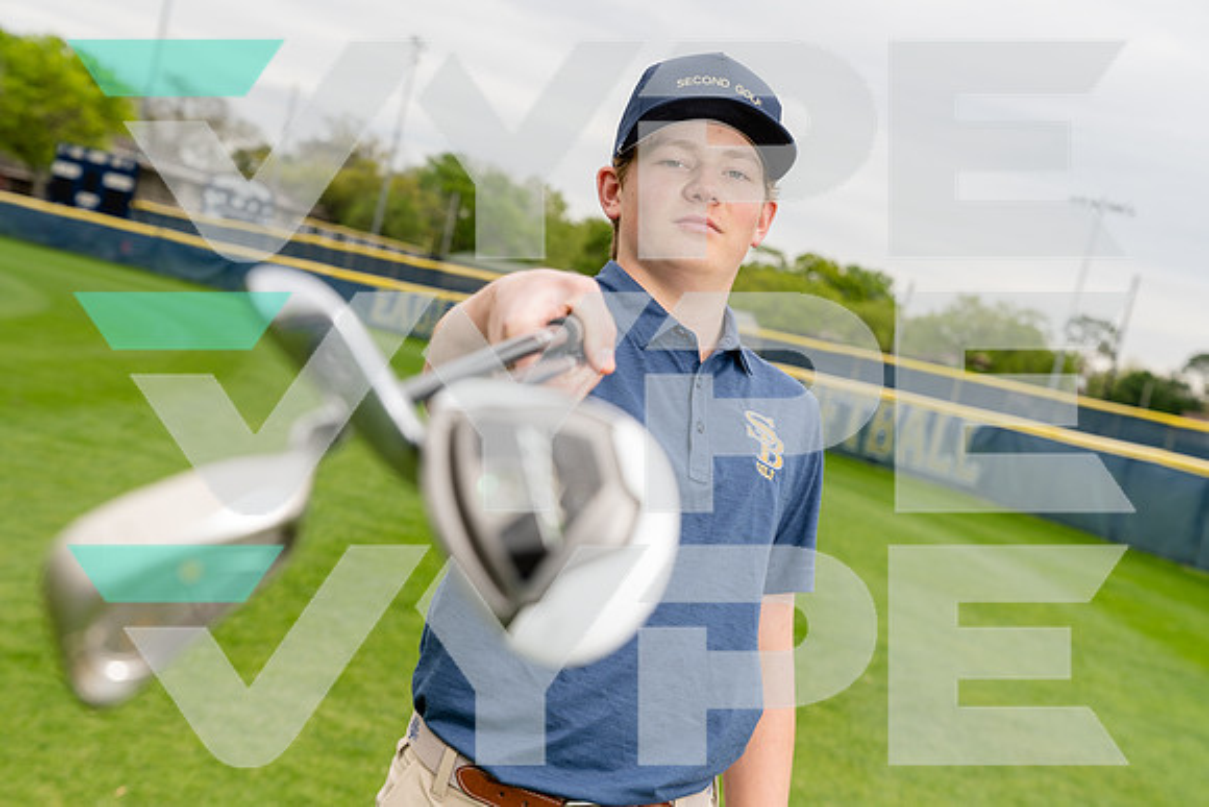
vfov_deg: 23.8
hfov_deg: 35.0
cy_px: 404
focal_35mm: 57
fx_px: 1915
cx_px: 604
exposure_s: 1/250
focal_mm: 57
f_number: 5.6
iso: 100
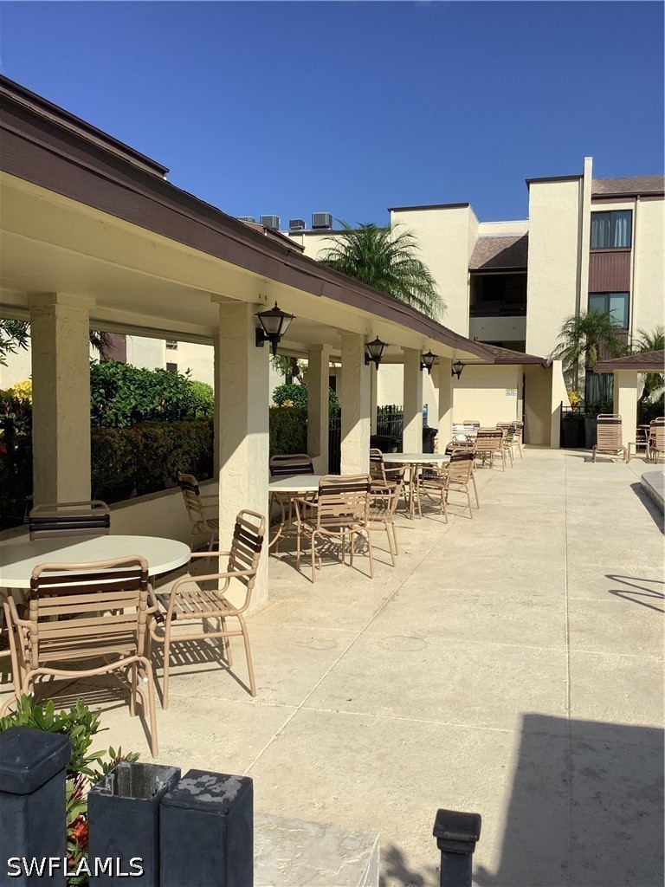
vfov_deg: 58.4
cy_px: 444
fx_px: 794
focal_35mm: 31
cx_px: 332
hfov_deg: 45.4
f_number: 2.4
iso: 25
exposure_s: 1/3021
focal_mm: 3.3
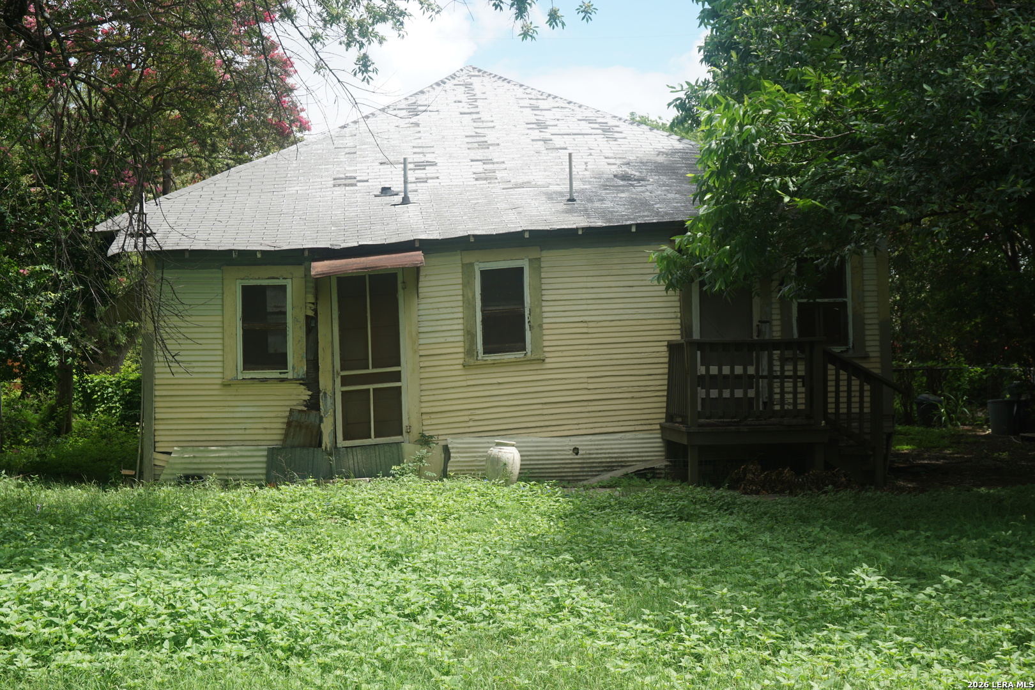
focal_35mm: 50
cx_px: 518
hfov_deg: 40.0
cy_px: 345
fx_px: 1423
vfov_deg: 27.3
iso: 100
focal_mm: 33
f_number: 8
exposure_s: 1/125
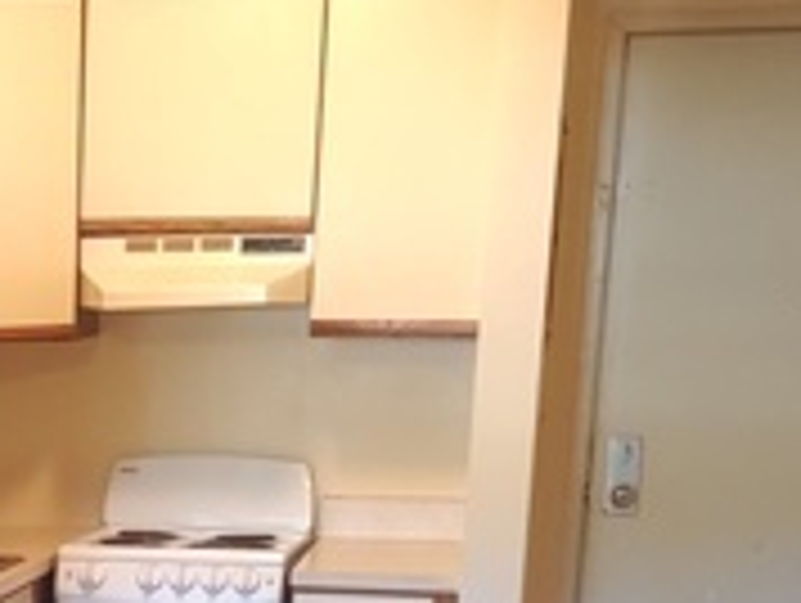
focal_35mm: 101
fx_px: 2340
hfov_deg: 18.2
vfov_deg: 13.8
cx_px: -209
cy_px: 904
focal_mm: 4.75
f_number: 1.7
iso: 225
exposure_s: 1/33
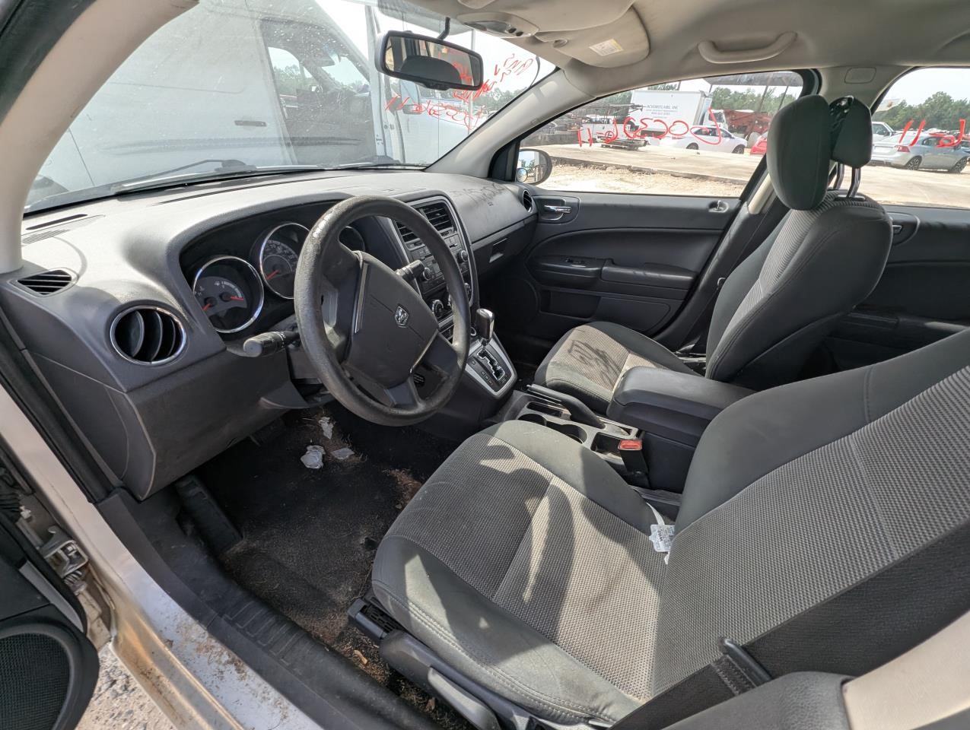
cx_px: 485
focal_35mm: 13
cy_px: 365
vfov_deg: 90.1
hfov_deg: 106.1
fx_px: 365
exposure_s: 1/283
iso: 48
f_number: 2.2
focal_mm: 1.95
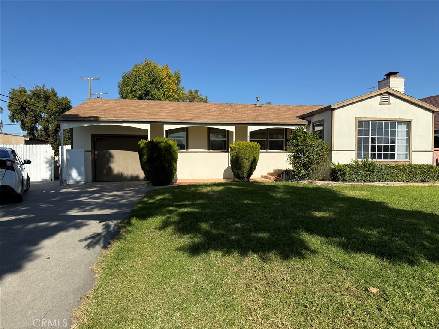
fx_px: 304
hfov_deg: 71.6
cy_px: 164
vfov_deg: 56.8
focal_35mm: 24
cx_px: 220
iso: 80
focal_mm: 6.76
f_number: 1.78
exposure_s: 1/4975
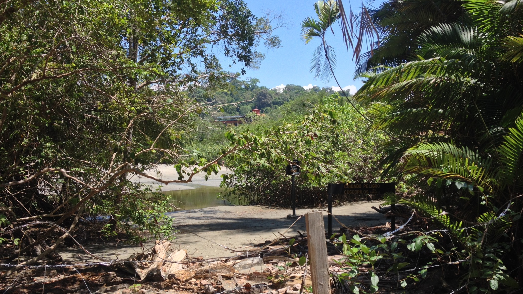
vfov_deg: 30.4
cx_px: 263
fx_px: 541
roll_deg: +0.1
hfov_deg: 51.6
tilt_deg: -6.5
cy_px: 175
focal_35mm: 39
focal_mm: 4.28
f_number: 2.4
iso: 50
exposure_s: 1/863
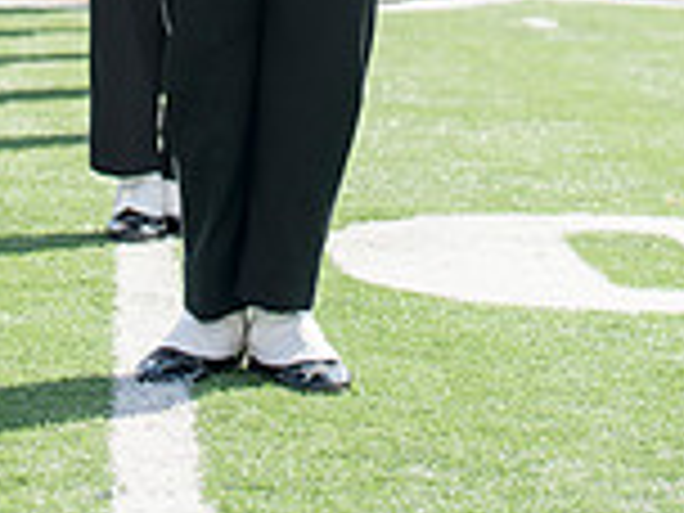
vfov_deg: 6.8
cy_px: -423
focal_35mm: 213
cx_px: 295
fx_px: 4209
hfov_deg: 9.3
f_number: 4.5
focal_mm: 75
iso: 200
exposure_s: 1/1000
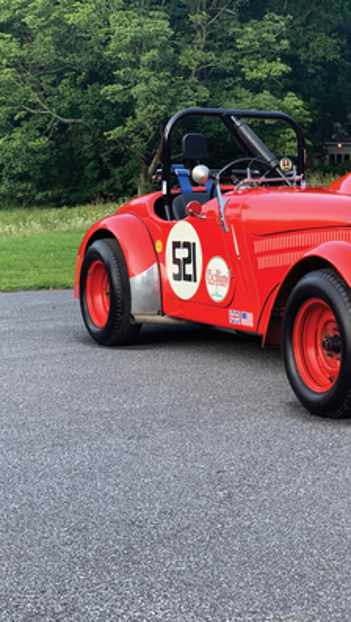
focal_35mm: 76
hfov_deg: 15.6
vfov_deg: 27.8
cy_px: 310
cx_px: 350
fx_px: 1255
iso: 16
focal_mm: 6
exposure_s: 1/92
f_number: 2.4
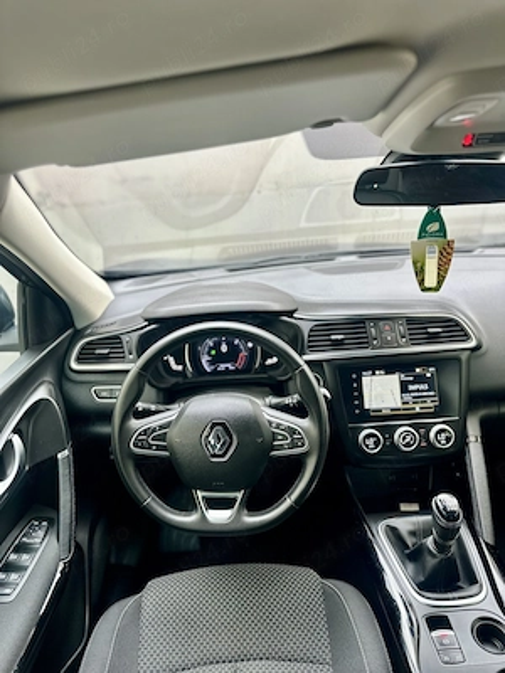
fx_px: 467
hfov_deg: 56.8
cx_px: 252
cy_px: 336
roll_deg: +2.4
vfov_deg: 71.6
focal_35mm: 24
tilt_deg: -21.0
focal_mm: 6.86
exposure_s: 1/111
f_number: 1.78
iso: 100
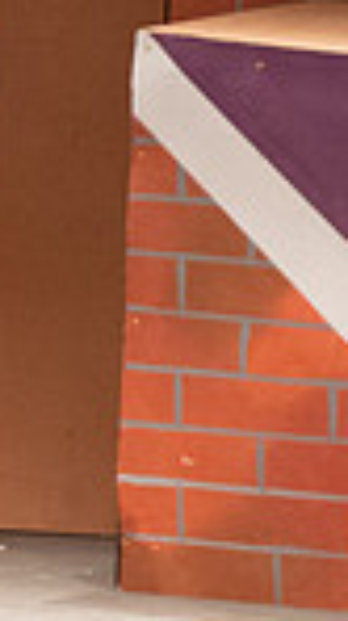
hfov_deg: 0.9
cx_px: -704
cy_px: 260
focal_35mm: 1311
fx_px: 21556
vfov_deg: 1.6
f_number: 6.3
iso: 7200
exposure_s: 1/200
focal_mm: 320
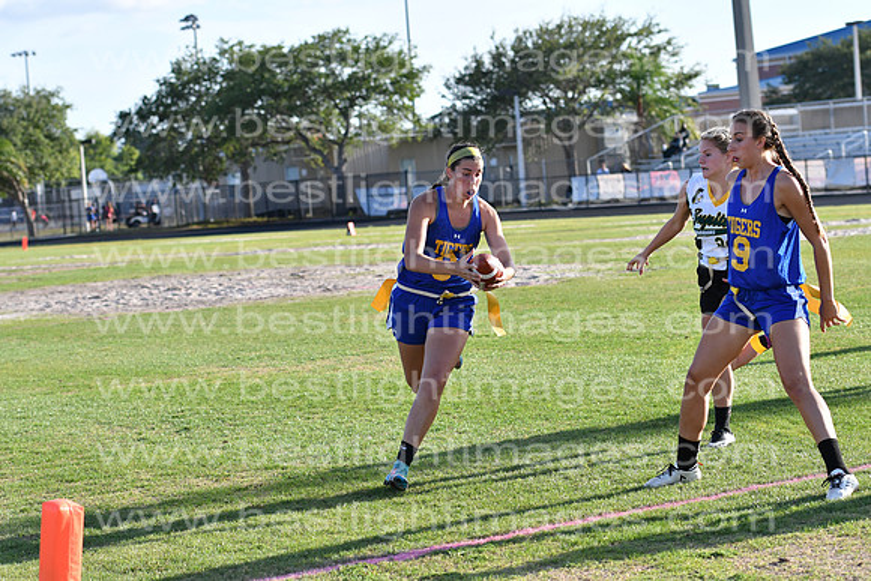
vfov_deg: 13.0
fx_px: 2541
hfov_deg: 19.5
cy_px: 290
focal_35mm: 105
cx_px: 436
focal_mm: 70
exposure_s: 1/3200
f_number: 4
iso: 500
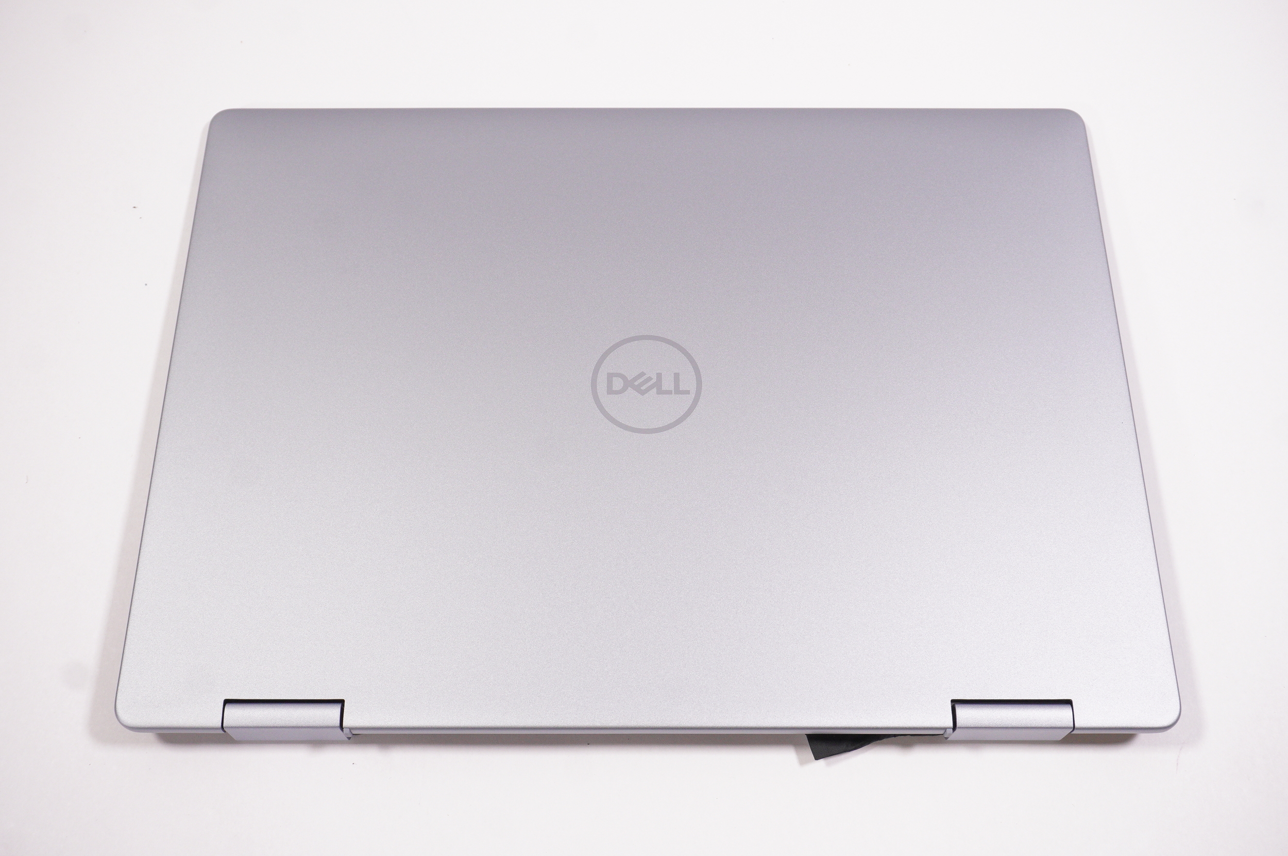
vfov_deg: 35.4
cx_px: 644
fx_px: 1340
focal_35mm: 38
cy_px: 428
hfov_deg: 51.3
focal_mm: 25
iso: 1250
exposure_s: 1/200
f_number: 7.1
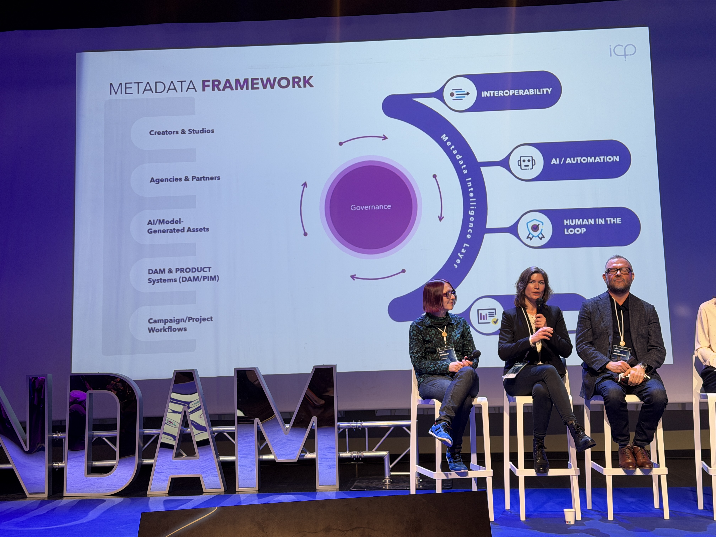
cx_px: 358
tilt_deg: +4.1
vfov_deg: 30.3
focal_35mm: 48
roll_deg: +2.0
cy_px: 268
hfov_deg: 39.7
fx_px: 993
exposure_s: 1/50
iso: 80
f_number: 1.78
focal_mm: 6.76
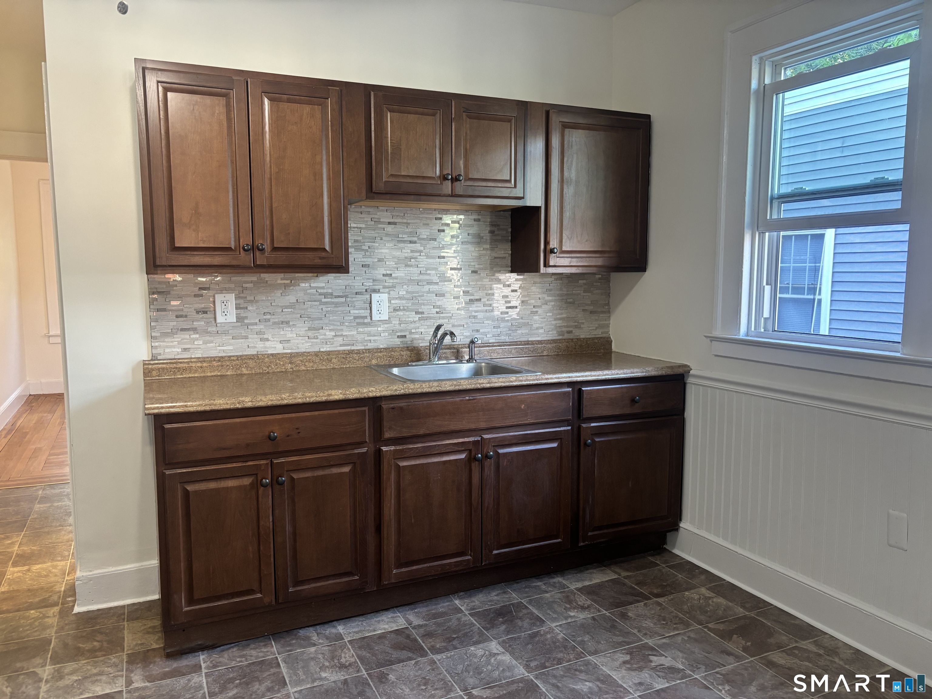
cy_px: 350
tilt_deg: -6.8
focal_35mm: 26
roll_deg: -0.3
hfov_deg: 67.3
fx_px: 700
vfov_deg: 53.1
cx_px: 466
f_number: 1.6
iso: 250
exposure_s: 1/60
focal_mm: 5.96
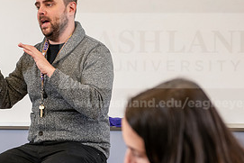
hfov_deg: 16.3
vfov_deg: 11.0
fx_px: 841
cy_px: 122
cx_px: 32
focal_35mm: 124
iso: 640
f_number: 3.5
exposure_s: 1/125
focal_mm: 58
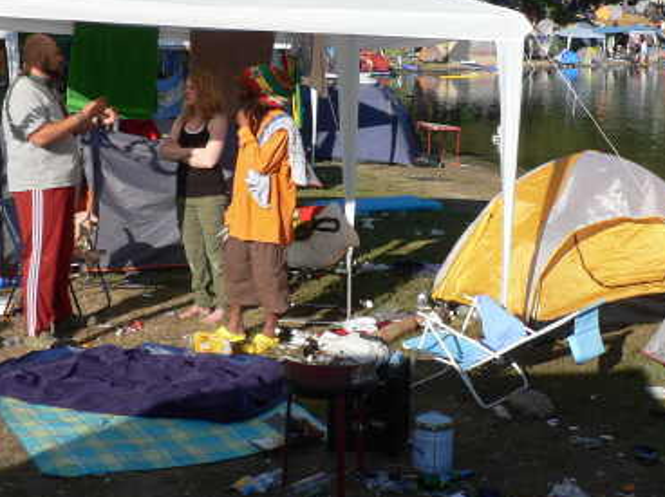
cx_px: 453
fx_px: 1036
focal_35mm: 54
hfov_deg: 35.2
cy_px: 171
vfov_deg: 26.8
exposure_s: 1/400
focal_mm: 6
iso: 64
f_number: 4.5
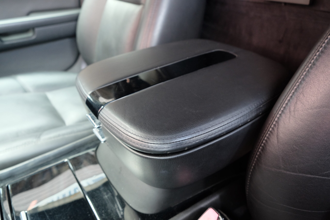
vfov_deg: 47.9
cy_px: 110
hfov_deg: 67.4
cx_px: 165
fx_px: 247
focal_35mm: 27
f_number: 4
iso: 2000
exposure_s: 1/30
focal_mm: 18
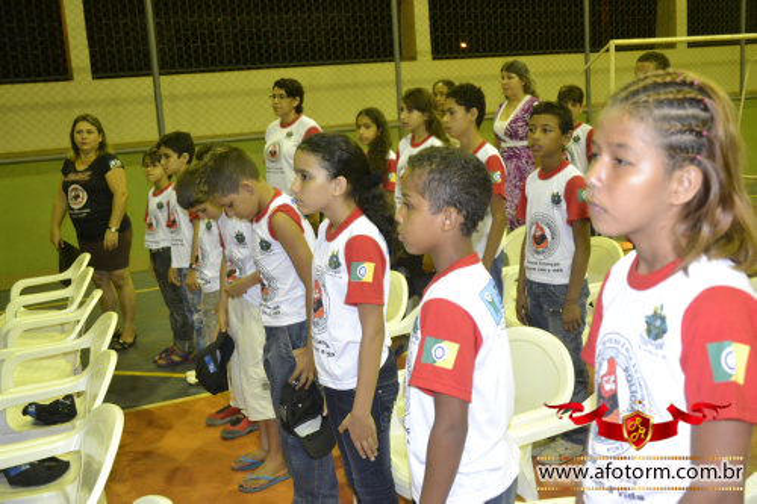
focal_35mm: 39
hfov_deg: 49.6
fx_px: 820
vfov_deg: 34.2
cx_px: 378
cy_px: 252
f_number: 3.8
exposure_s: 1/60
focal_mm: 26
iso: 2000
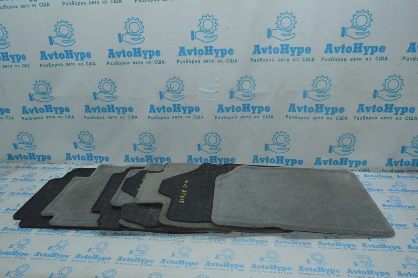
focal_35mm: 27
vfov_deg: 47.9
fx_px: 313
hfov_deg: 67.4
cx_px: 209
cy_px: 139
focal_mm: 18
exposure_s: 1/200
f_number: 16
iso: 6400
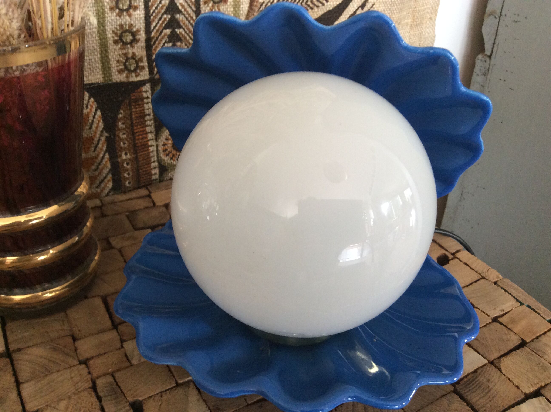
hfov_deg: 56.9
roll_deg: -1.2
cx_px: 276
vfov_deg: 44.1
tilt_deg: -31.4
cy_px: 206
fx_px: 509
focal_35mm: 32
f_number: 2.4
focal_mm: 3.3
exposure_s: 1/25
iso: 100
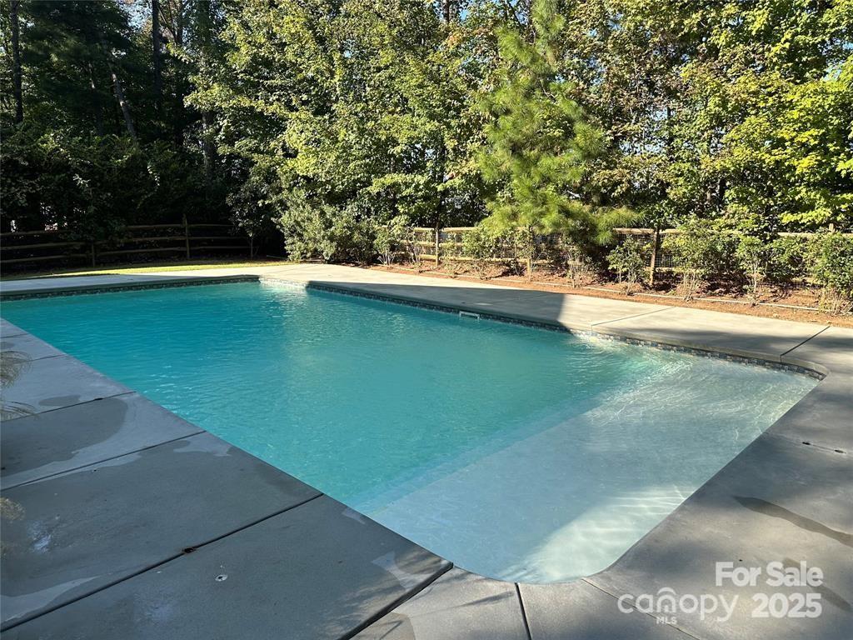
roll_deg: -1.4
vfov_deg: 56.8
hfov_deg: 71.6
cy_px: 320
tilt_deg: -9.7
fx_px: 591
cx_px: 426
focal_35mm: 24
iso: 80
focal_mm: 6.86
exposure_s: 1/1227
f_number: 1.78
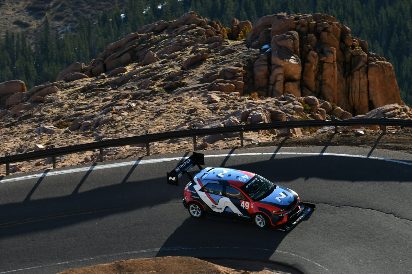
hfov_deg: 6.9
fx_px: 3433
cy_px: 137
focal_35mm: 300
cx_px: 206
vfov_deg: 4.6
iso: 100
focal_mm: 200
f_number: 4.5
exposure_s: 1/500
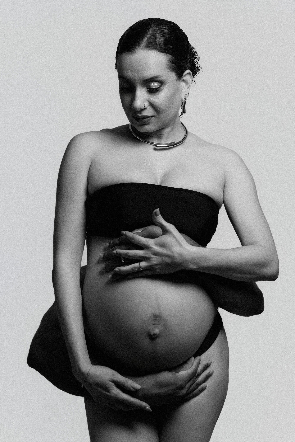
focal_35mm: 60
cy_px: 221
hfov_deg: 22.6
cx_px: 148
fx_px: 737
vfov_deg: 33.4
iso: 320
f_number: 5
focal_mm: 60
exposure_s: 1/250
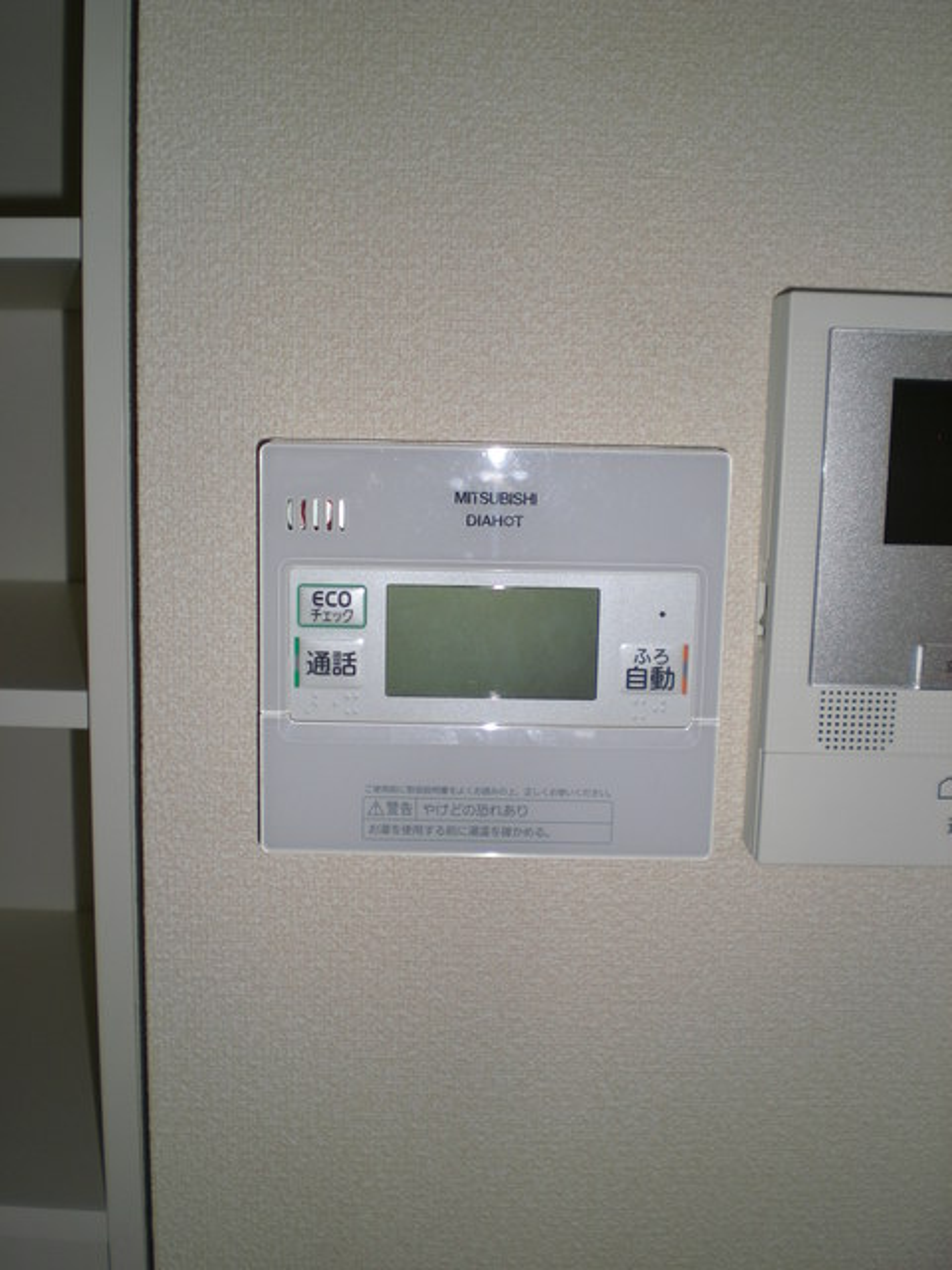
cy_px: 635
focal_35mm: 38
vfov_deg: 49.0
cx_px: 476
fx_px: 1393
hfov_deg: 37.7
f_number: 3.1
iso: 50
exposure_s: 1/60
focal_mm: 6.3
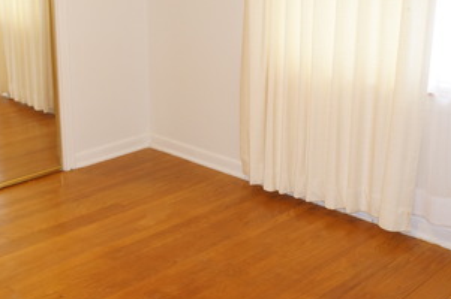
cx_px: 156
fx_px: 638
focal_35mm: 51
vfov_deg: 26.2
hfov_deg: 38.5
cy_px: 86
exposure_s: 1/60
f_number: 3.5
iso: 800
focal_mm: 16
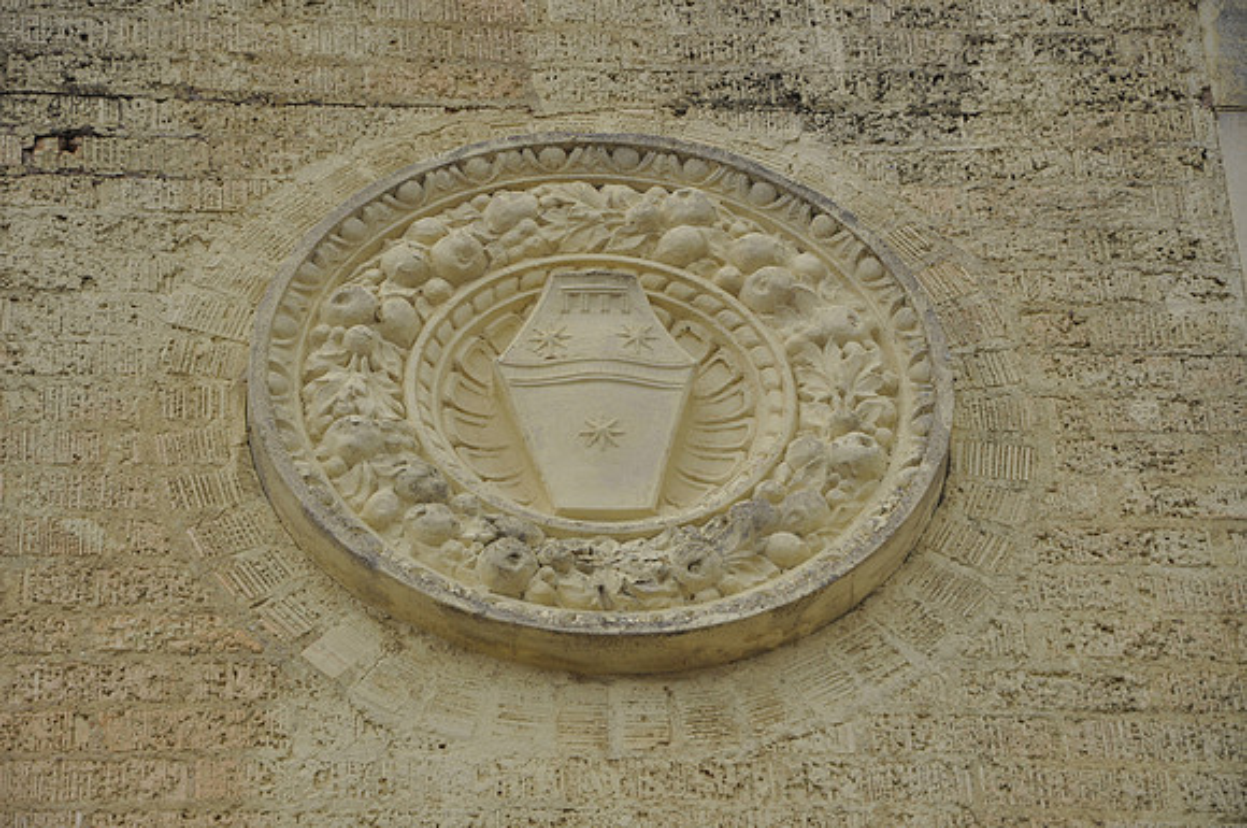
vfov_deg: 9.3
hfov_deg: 14.0
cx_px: 624
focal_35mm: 147
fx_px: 5085
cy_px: 414
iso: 200
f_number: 7.1
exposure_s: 1/200
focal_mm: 98
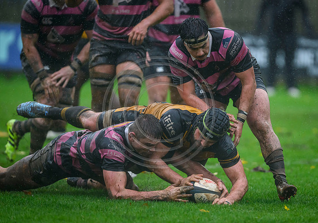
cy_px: 131
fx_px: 4429
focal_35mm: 493
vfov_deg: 2.9
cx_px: 199
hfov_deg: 4.1
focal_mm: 400
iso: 3200
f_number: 3.2
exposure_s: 1/2000
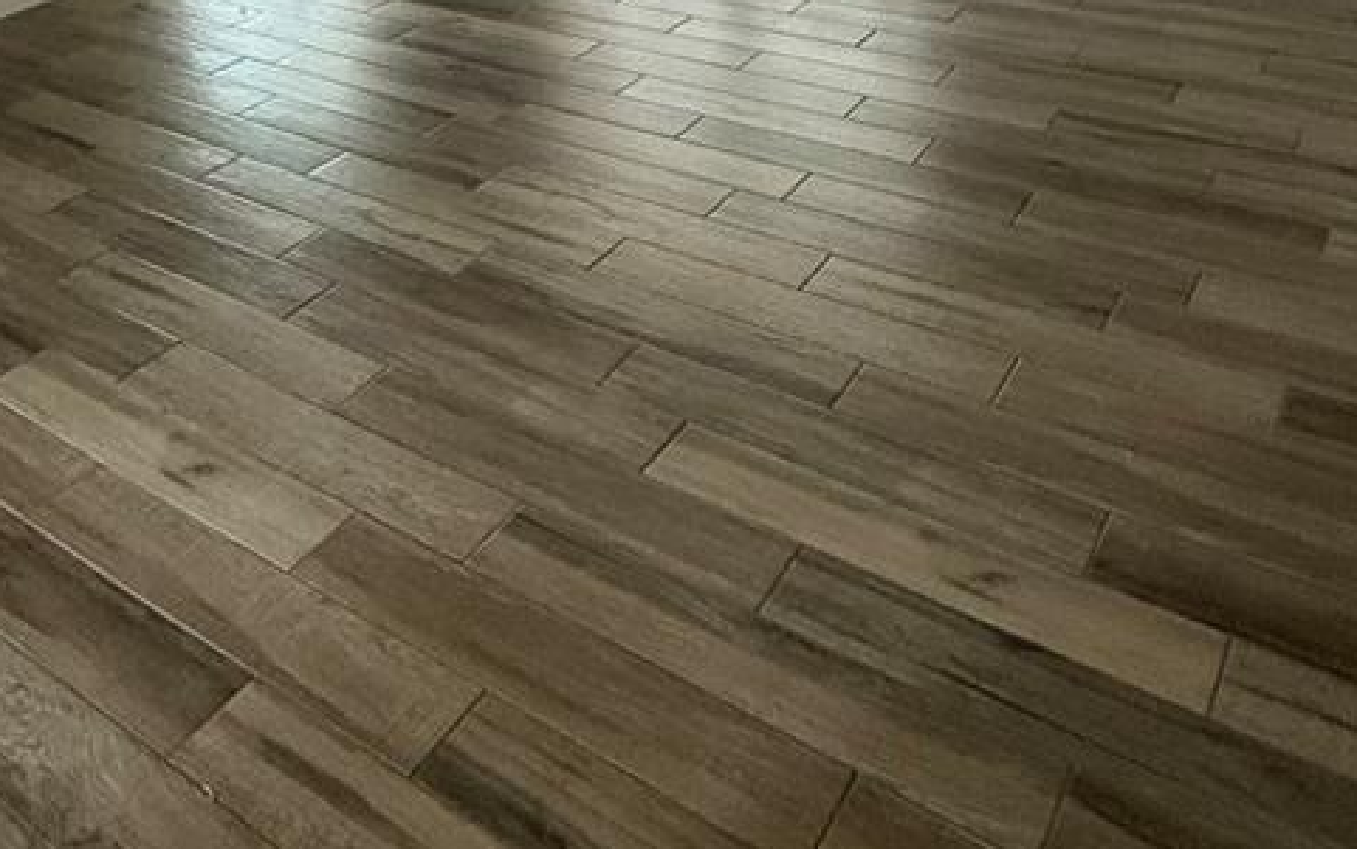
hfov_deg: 52.0
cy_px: -147
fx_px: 1369
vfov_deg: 29.9
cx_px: 485
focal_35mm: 37
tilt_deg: -11.7
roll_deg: +3.2
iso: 320
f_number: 2.2
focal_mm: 2.22
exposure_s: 1/79
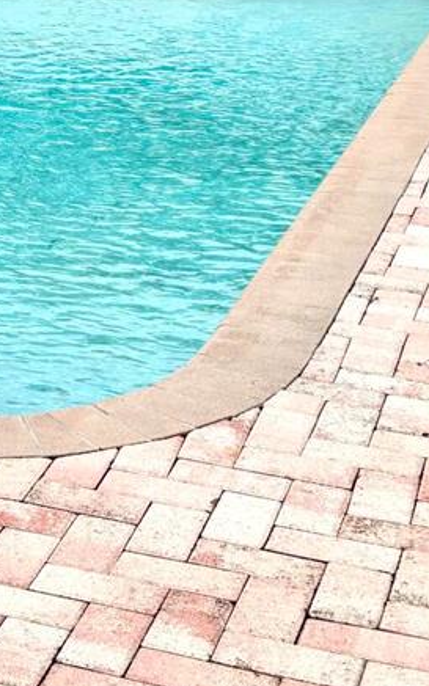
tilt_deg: -3.4
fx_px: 1890
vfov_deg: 19.5
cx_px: -412
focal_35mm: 101
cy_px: -107
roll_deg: +2.4
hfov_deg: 11.7
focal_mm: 5.96
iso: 50
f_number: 1.6
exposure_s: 1/5952
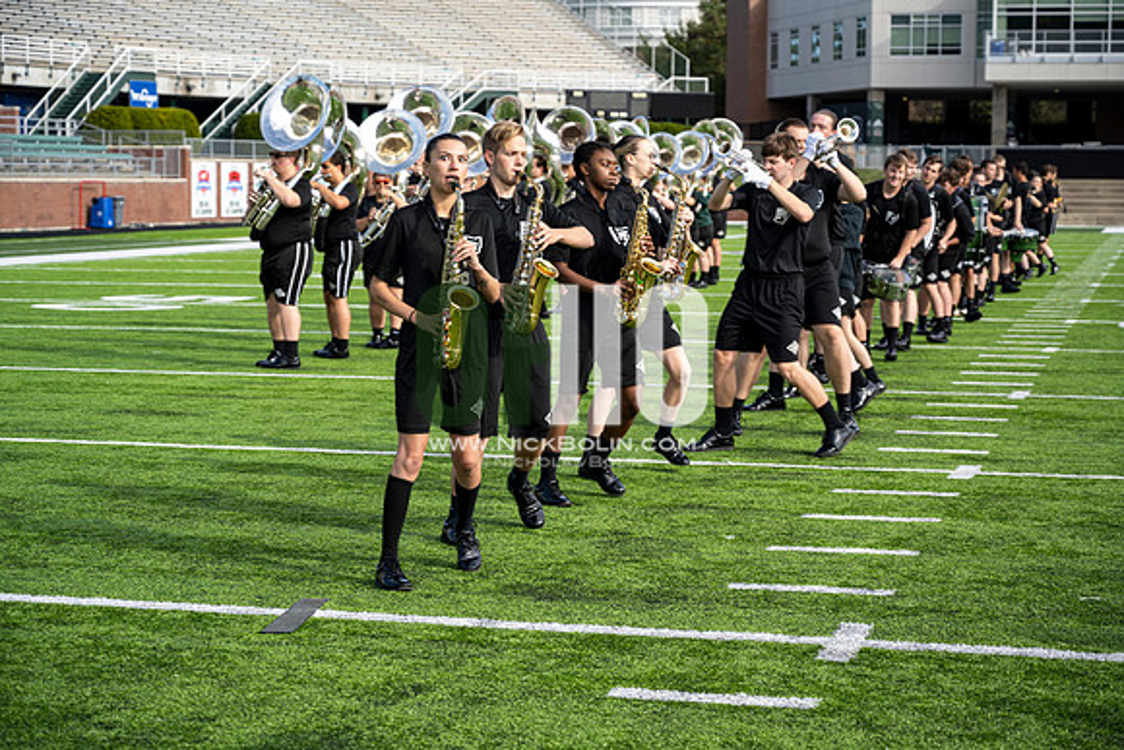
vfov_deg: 19.5
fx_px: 2186
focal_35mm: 70
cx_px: 562
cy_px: 375
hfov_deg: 28.8
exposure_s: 1/250
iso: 80
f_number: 4.5
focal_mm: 70
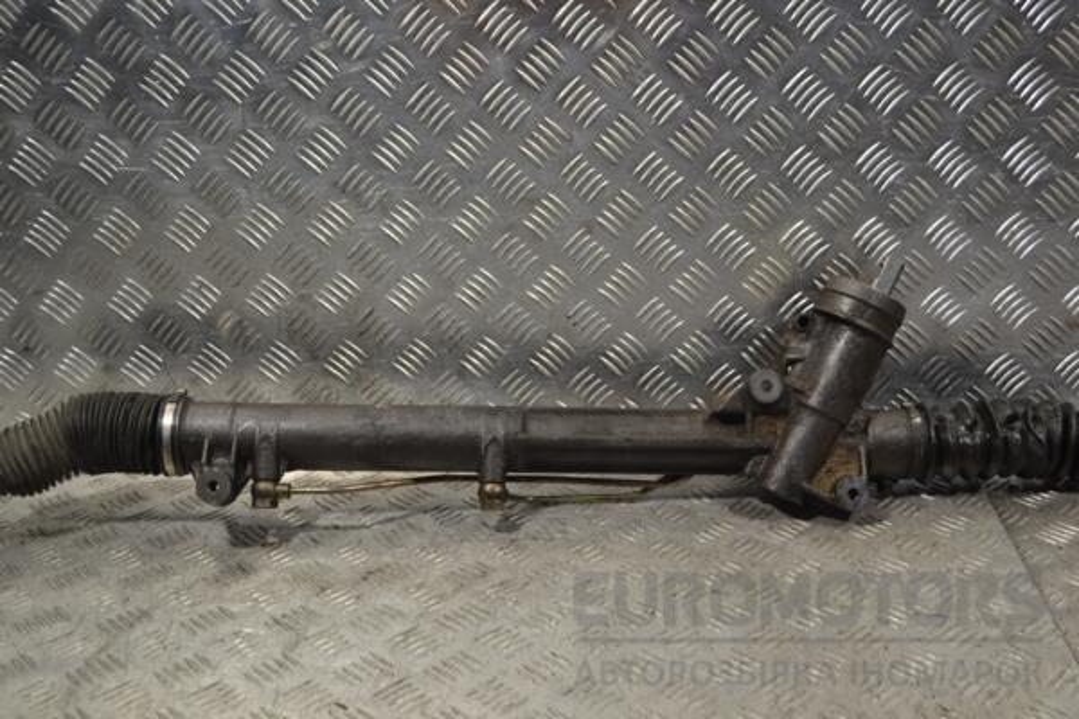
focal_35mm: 44
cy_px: 360
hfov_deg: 45.0
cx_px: 540
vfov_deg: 30.8
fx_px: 1304
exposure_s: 1/30
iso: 110
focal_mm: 29
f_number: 4.5
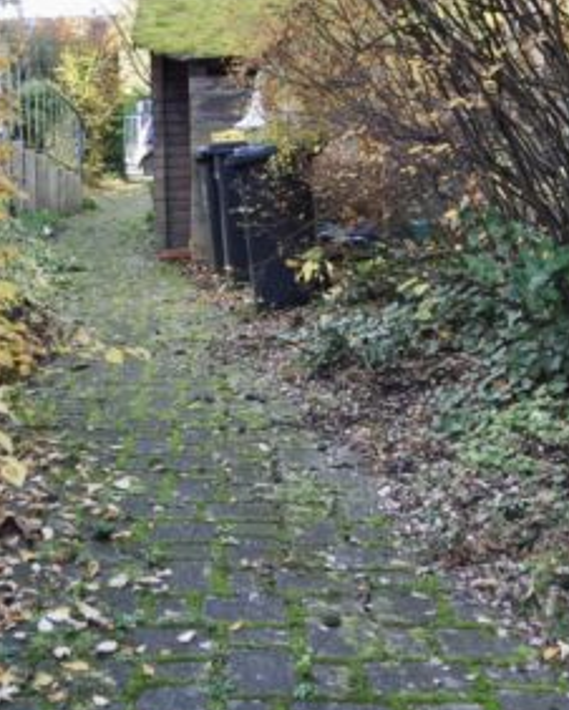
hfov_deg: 28.7
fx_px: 1072
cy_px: 189
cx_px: 76
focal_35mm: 51
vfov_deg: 35.9
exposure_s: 1/100
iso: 200
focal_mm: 10
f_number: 3.5
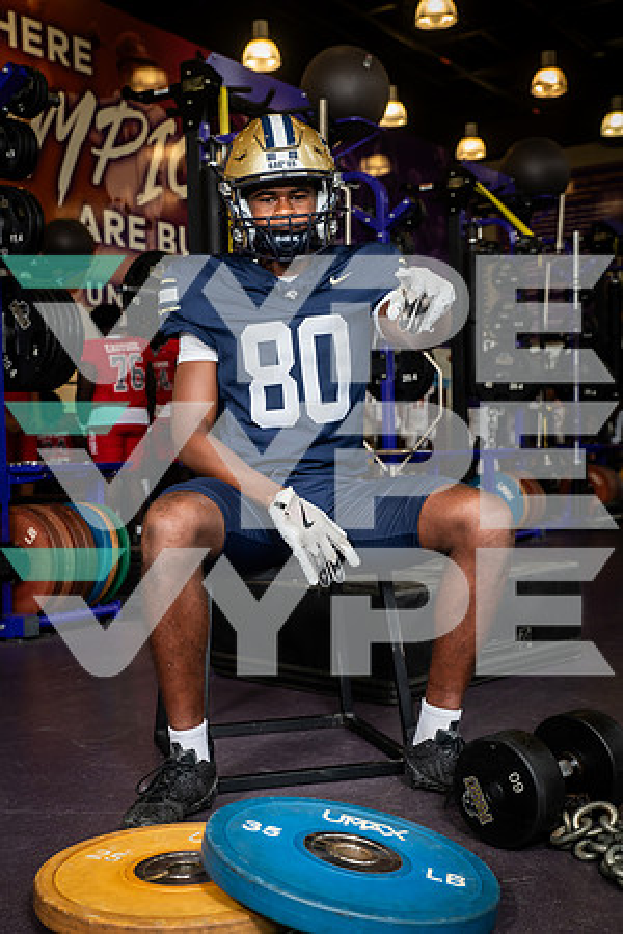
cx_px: 312
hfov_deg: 28.1
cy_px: 467
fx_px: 1246
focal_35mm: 48
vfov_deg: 41.1
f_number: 5.6
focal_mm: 48
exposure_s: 1/250
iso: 500
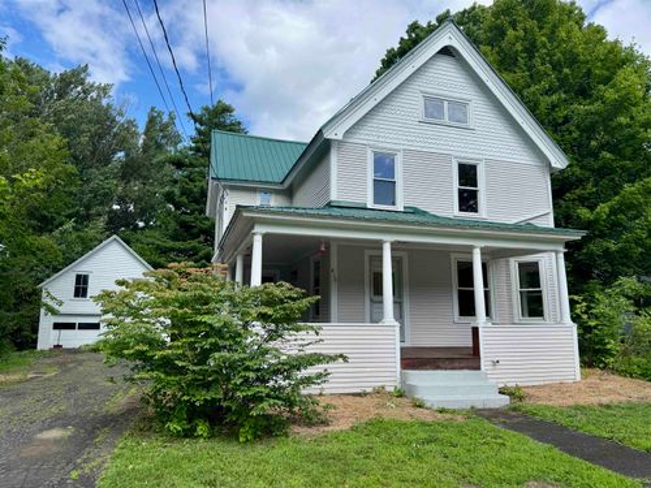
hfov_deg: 71.6
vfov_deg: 56.8
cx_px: 326
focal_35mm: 24
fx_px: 451
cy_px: 244
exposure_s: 1/3802
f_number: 1.78
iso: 80
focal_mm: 6.76
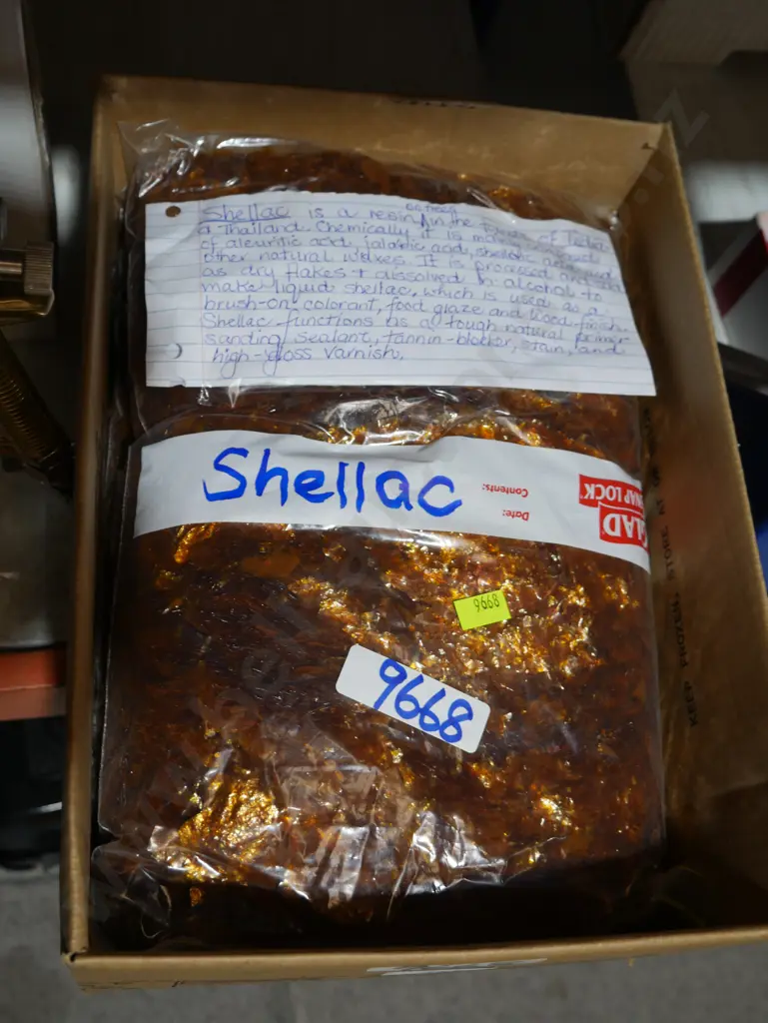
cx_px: 384
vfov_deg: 46.8
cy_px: 512
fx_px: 1182
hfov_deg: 36.0
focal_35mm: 40
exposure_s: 1/60
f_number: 4.5
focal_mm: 20
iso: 250
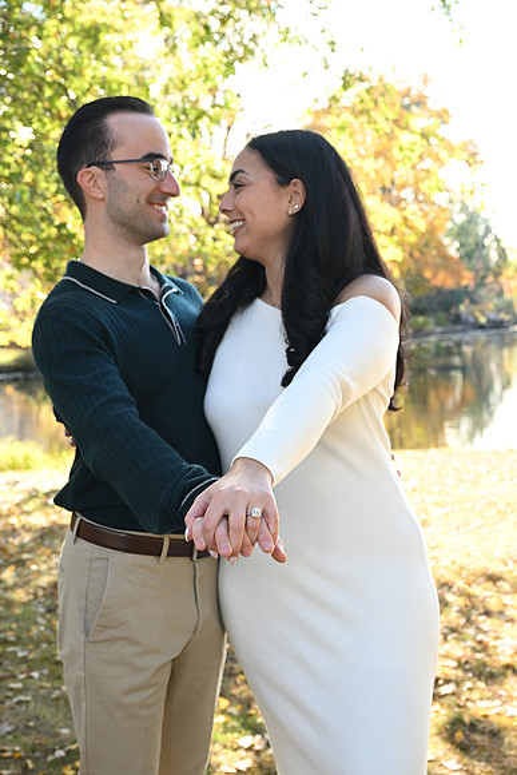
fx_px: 990
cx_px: 258
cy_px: 388
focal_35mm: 46
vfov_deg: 42.7
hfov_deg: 29.3
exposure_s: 1/80
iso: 200
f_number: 6.3
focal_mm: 46
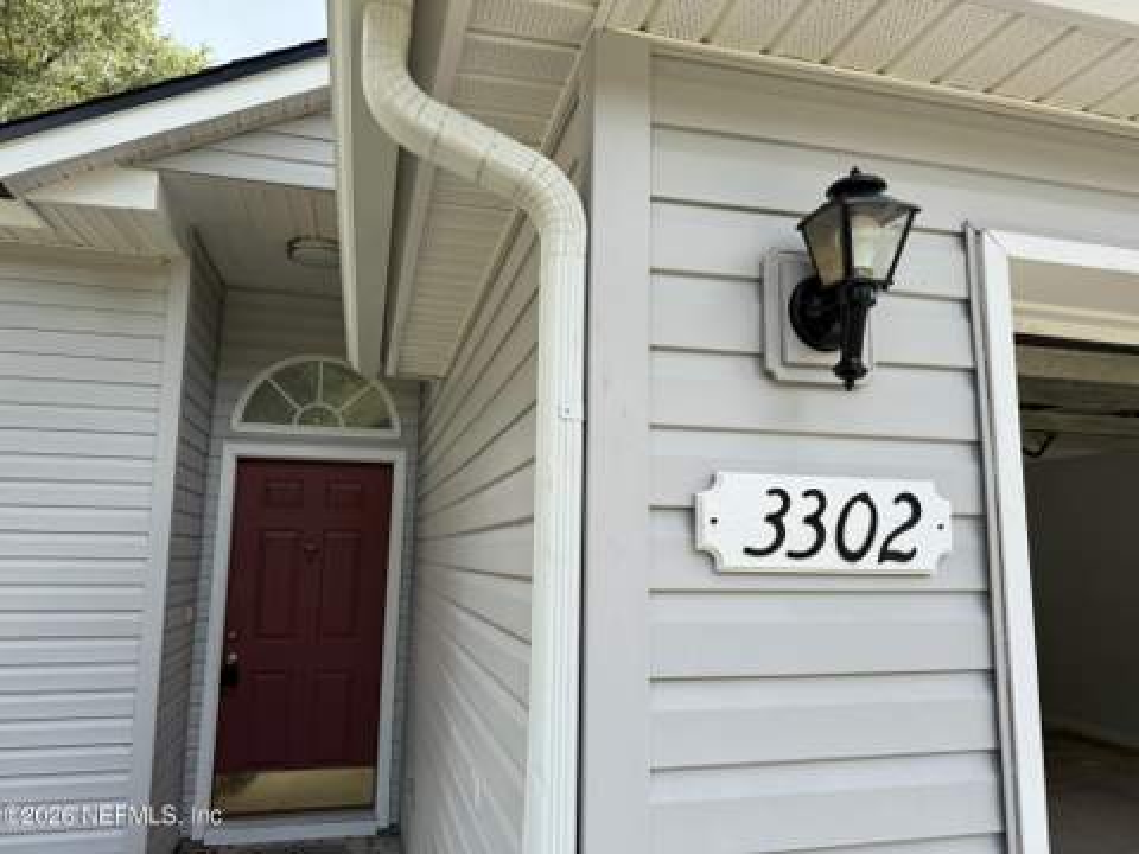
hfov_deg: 71.6
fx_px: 790
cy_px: 427
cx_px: 570
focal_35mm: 24
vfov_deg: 56.8
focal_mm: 6.76
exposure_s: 1/1522
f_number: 1.78
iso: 80
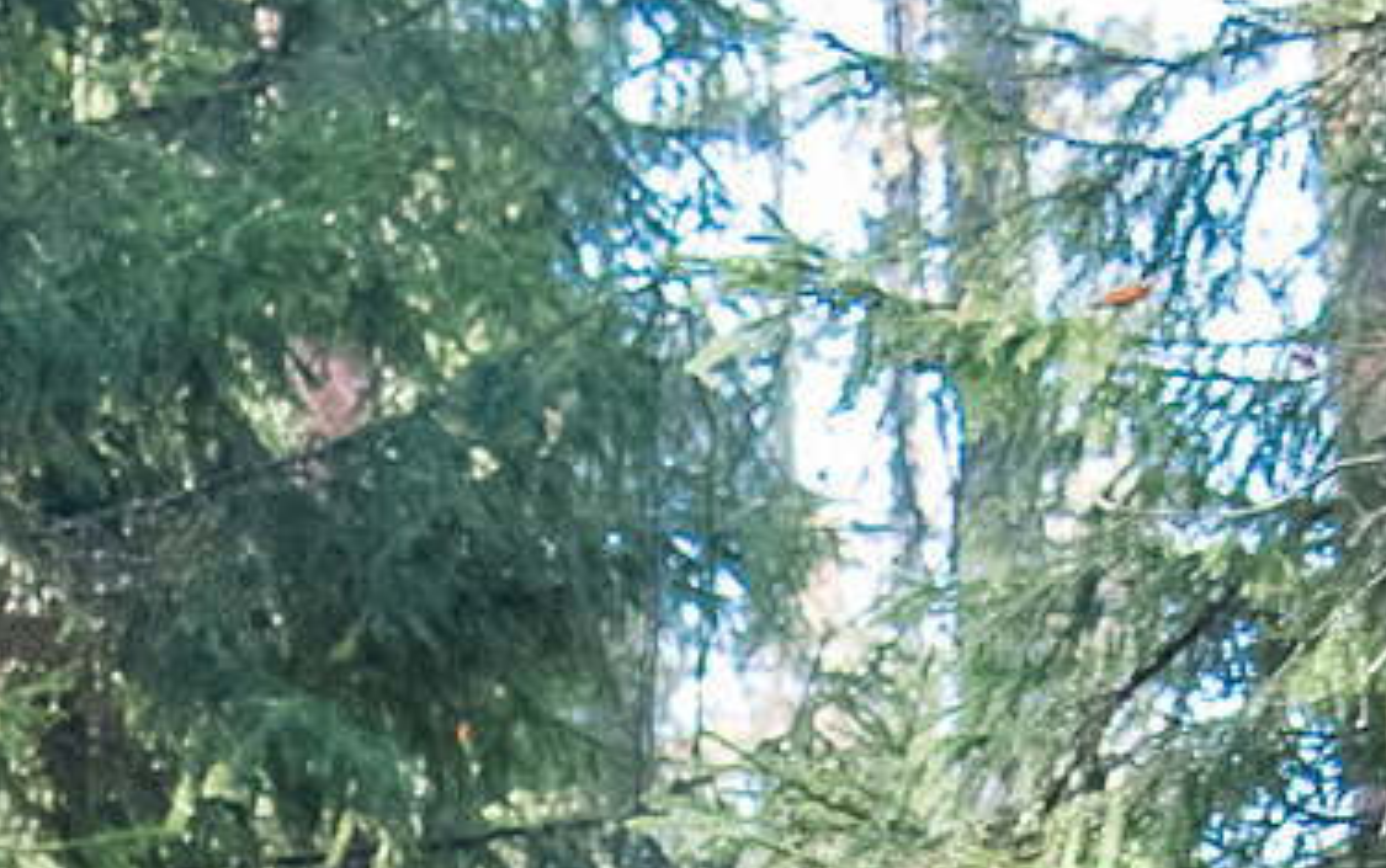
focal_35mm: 317
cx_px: -787
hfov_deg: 6.5
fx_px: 11983
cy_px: 1775
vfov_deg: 4.1
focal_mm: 38
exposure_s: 1/250
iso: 560
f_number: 4
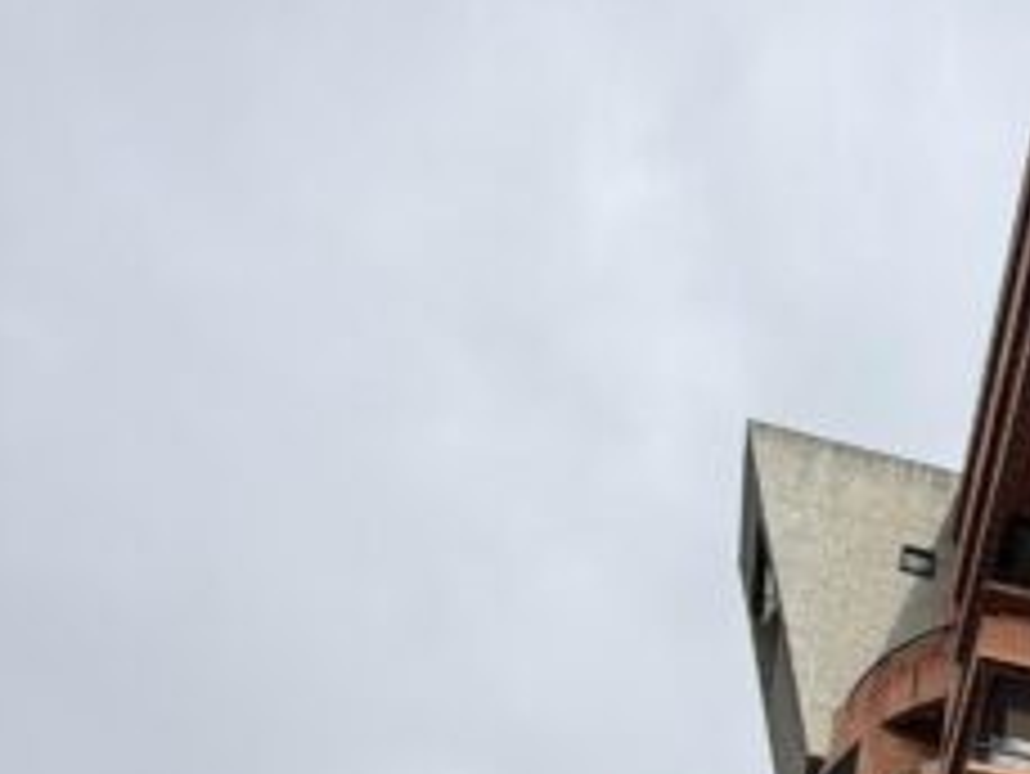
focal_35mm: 47
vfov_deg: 24.6
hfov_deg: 36.3
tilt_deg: +29.8
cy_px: 1130
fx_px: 1399
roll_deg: -3.8
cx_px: 1034
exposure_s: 1/1017
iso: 20
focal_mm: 2.22
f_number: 2.2
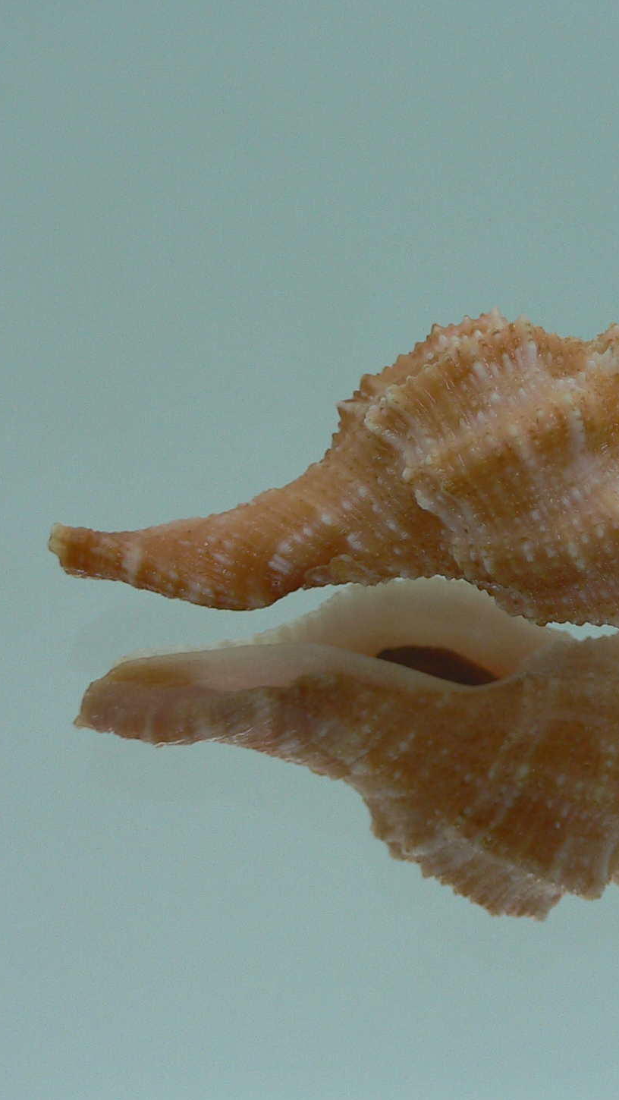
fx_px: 1546
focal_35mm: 53
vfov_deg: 39.2
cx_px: 479
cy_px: 560
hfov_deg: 22.4
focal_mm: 4.6
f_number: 2.8
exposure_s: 1/60
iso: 80
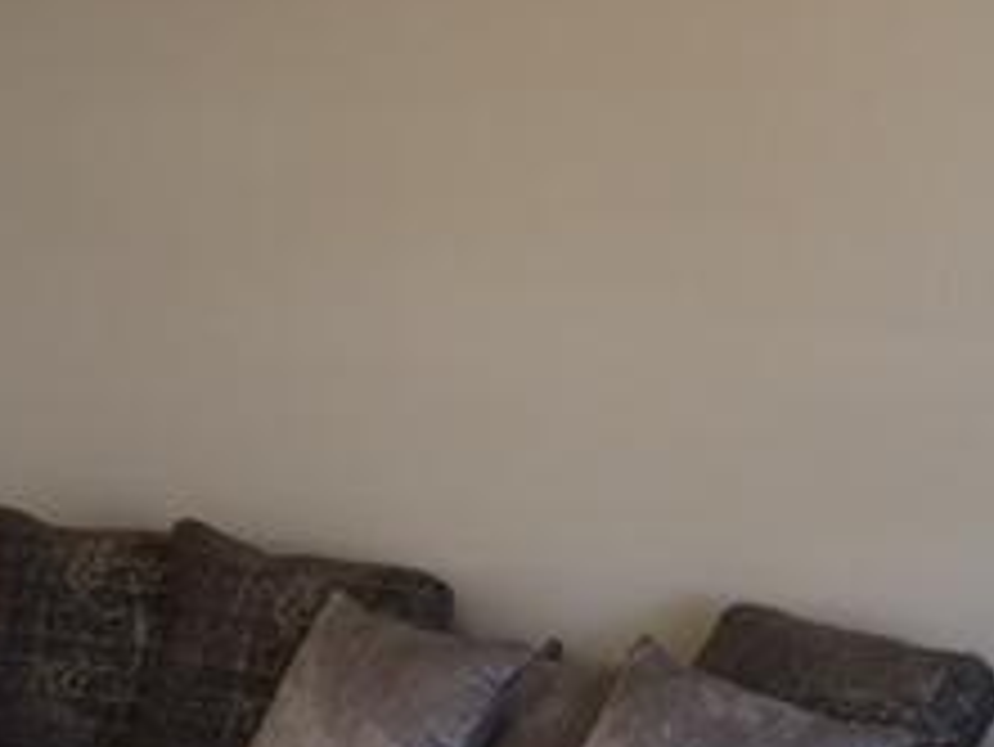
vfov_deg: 17.6
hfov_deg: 21.6
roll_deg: +1.1
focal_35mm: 84
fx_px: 2413
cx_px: -193
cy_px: 378
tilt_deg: -7.1
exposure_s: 1/30
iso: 64
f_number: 2.2
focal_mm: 4.15
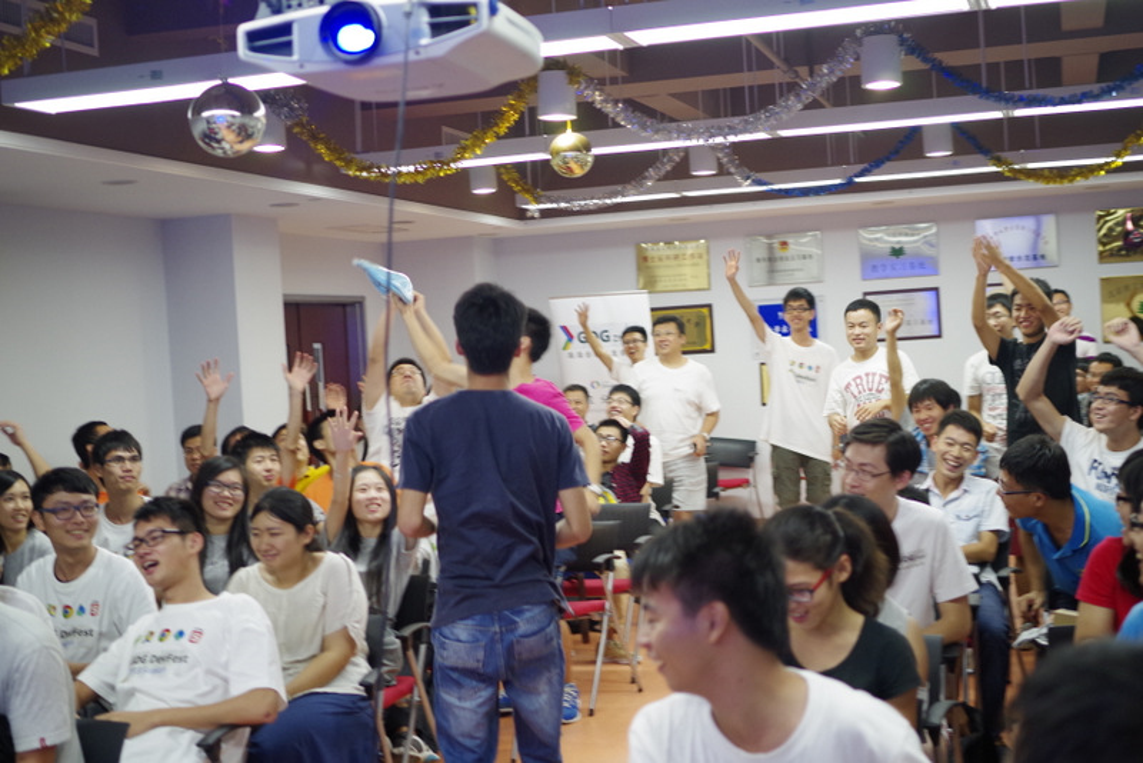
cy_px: 382
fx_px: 1652
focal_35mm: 52
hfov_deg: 38.2
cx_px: 572
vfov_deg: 26.0
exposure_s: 1/50
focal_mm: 35
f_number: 2.4
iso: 800
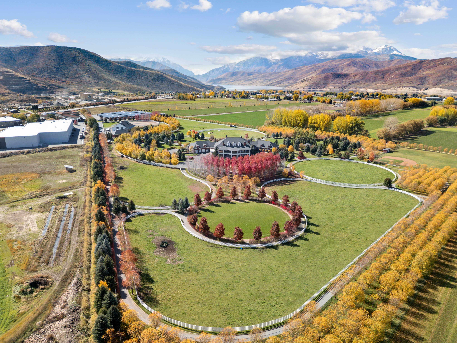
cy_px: 172
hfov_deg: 71.6
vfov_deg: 56.8
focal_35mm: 24
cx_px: 228
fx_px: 317
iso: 200
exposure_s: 1/1600
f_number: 1.7
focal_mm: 6.7
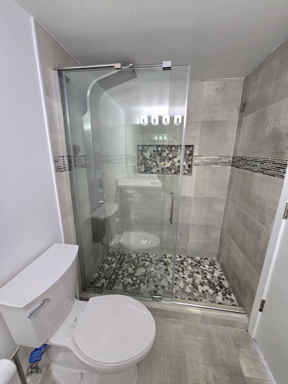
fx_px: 144
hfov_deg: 89.9
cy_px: 192
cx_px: 144
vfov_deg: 106.2
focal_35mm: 13
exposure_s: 1/60.2
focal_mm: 1.7
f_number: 2.2
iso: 200
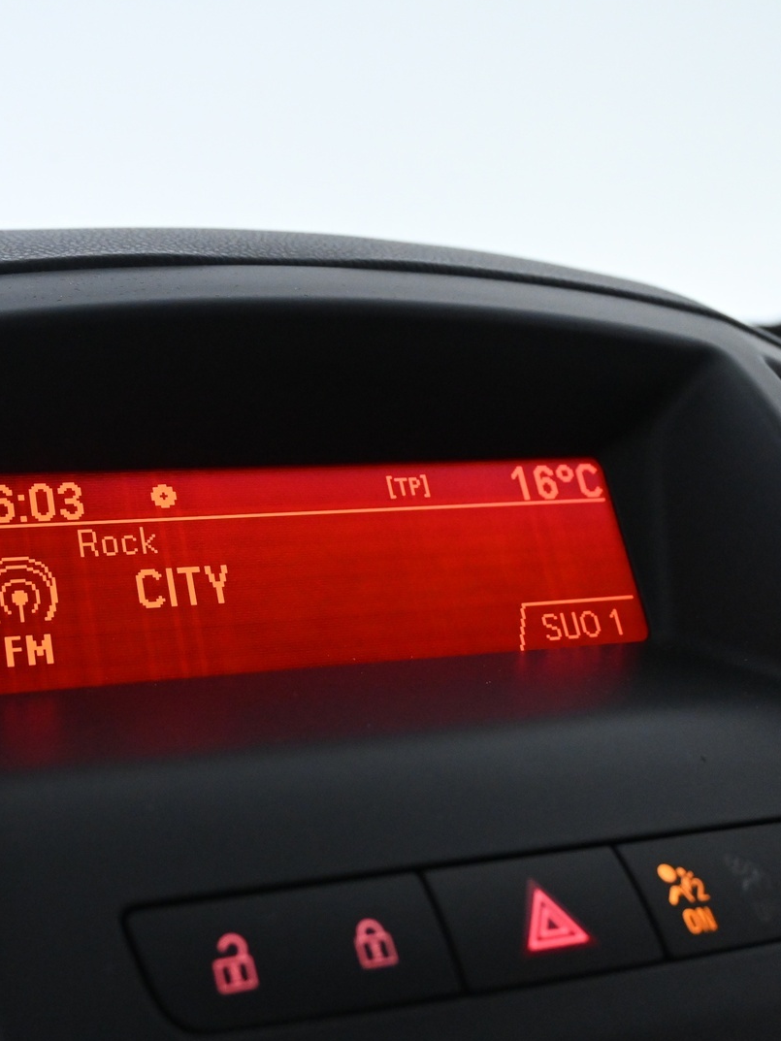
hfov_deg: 31.4
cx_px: 254
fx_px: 1375
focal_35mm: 46
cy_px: 521
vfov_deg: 41.5
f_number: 4
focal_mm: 21
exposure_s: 1/60
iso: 3200
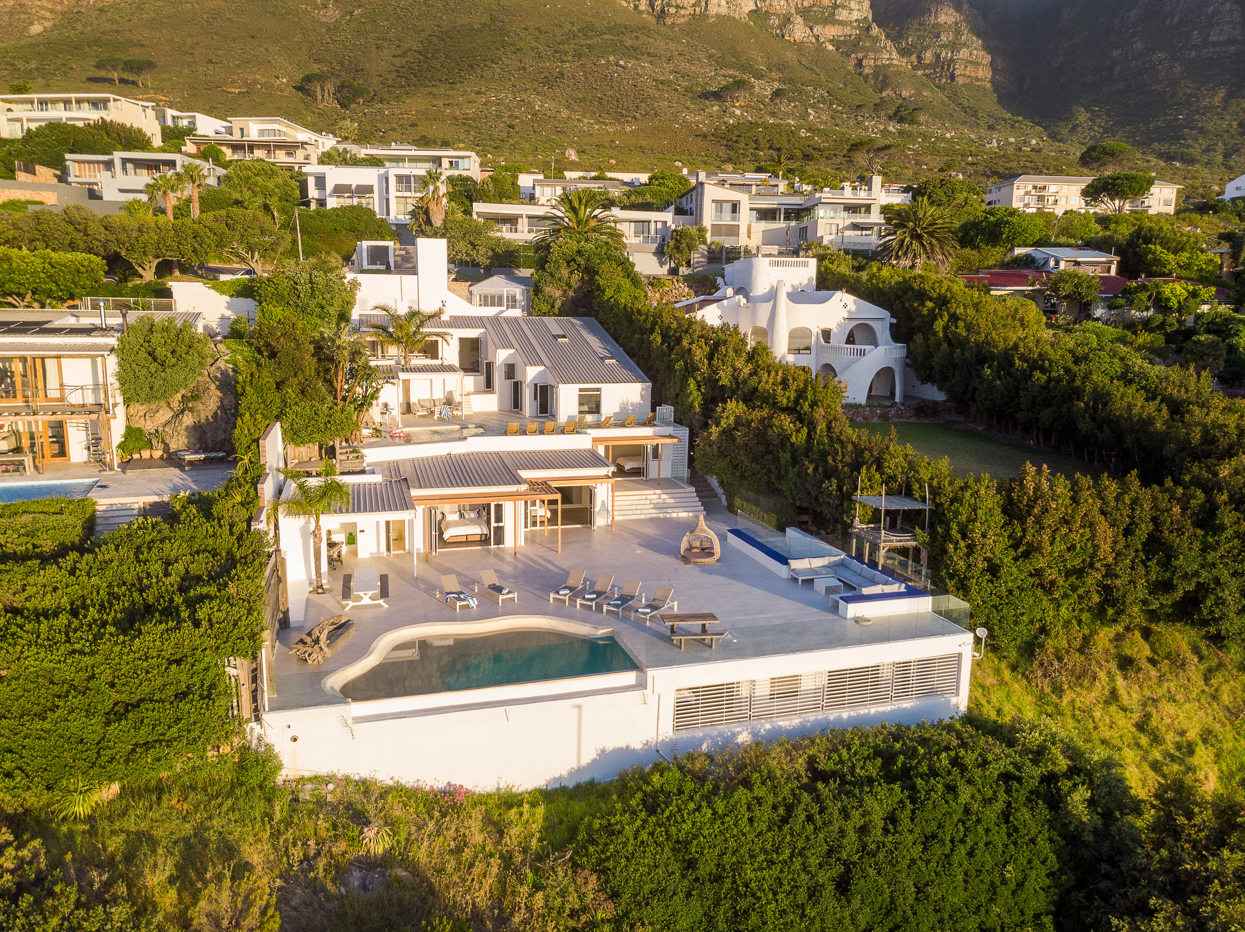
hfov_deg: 71.6
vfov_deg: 56.8
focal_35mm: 24
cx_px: 622
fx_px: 863
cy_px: 466
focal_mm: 4.5
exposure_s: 1/400
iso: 100
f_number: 2.8
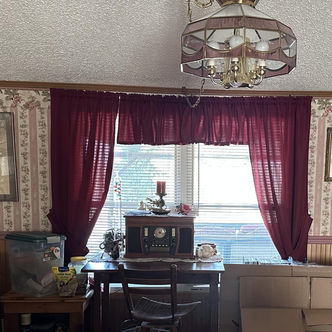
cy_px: 235
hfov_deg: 36.4
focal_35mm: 46
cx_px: 225
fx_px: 499
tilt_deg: -7.6
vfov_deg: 36.2
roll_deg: +0.2
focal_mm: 6.86
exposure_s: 1/60
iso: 500
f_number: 1.78
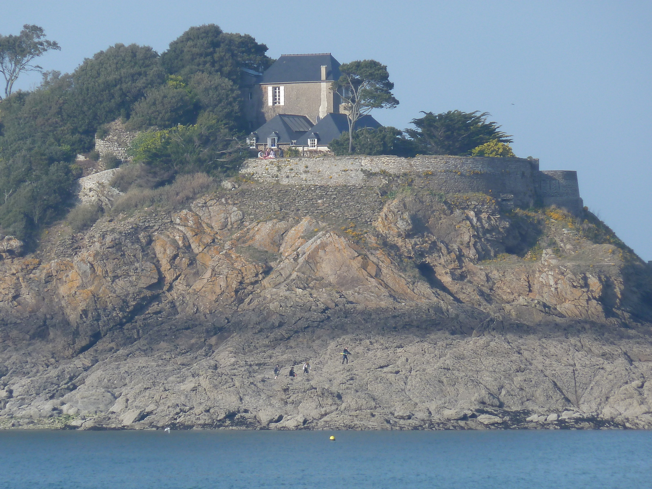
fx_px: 7515
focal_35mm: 399
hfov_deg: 5.0
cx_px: 326
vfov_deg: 3.7
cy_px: 244
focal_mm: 49.2
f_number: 4.9
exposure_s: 1/320
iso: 80
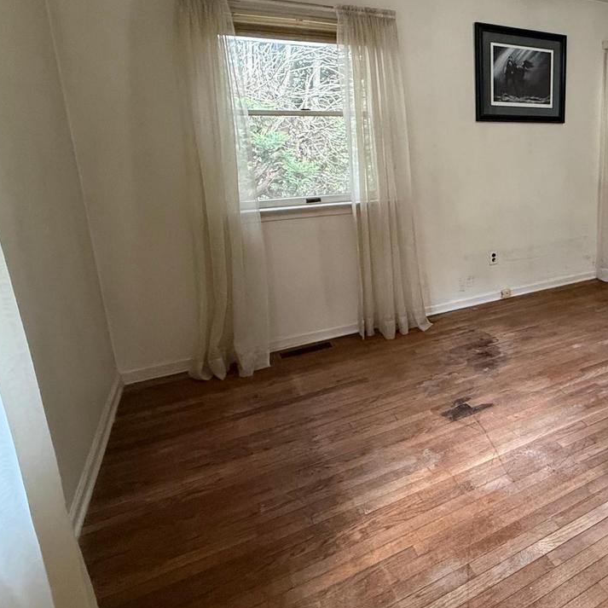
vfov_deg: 62.0
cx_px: 547
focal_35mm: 25
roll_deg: +1.1
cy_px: 227
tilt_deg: -10.8
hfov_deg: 54.7
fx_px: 497
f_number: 2.2
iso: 500
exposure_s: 1/60
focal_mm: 2.22
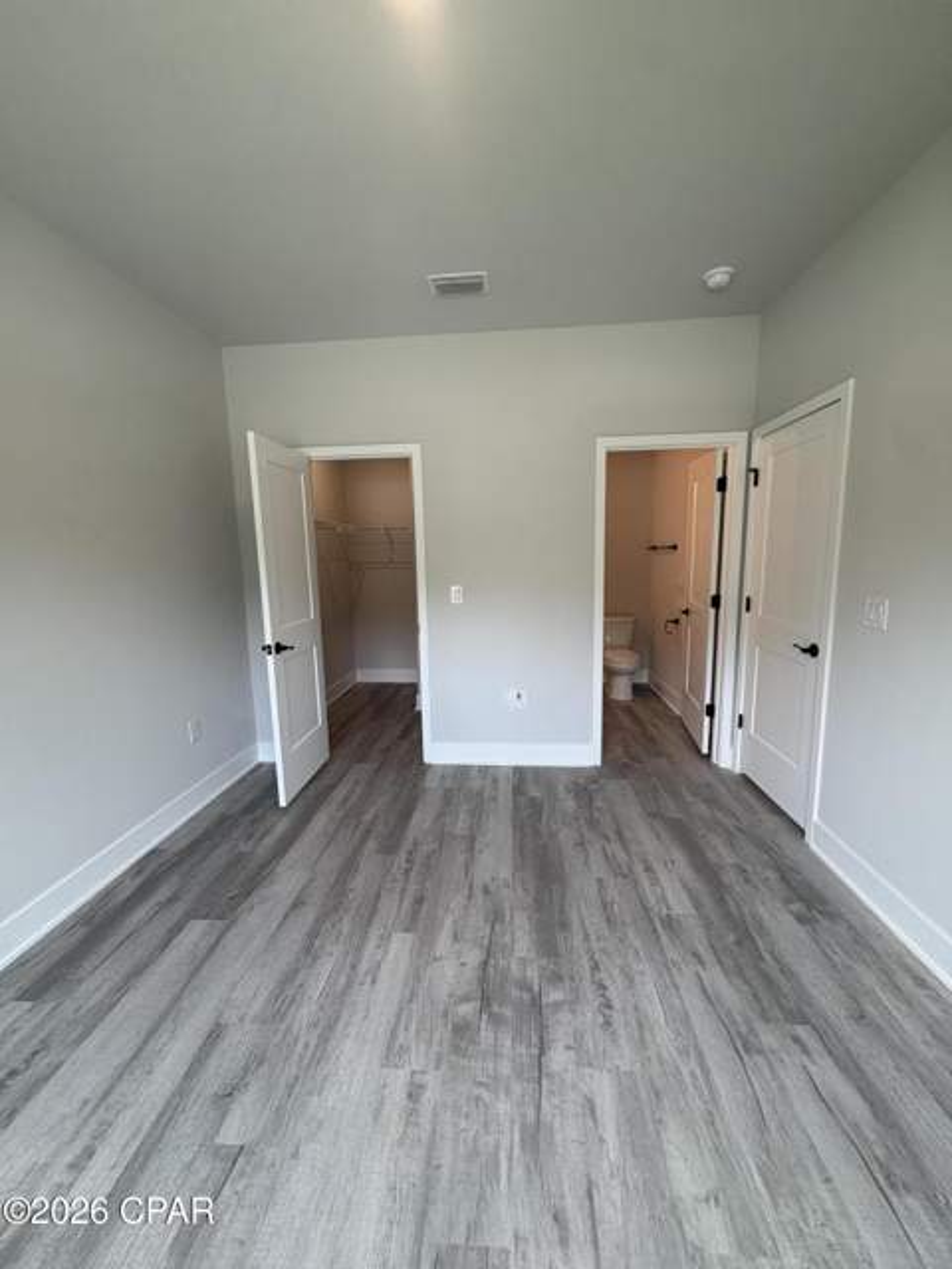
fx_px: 513
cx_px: 476
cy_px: 634
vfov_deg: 102.1
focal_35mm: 14
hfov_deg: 85.7
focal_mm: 2.22
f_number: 2.2
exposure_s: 1/120
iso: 125
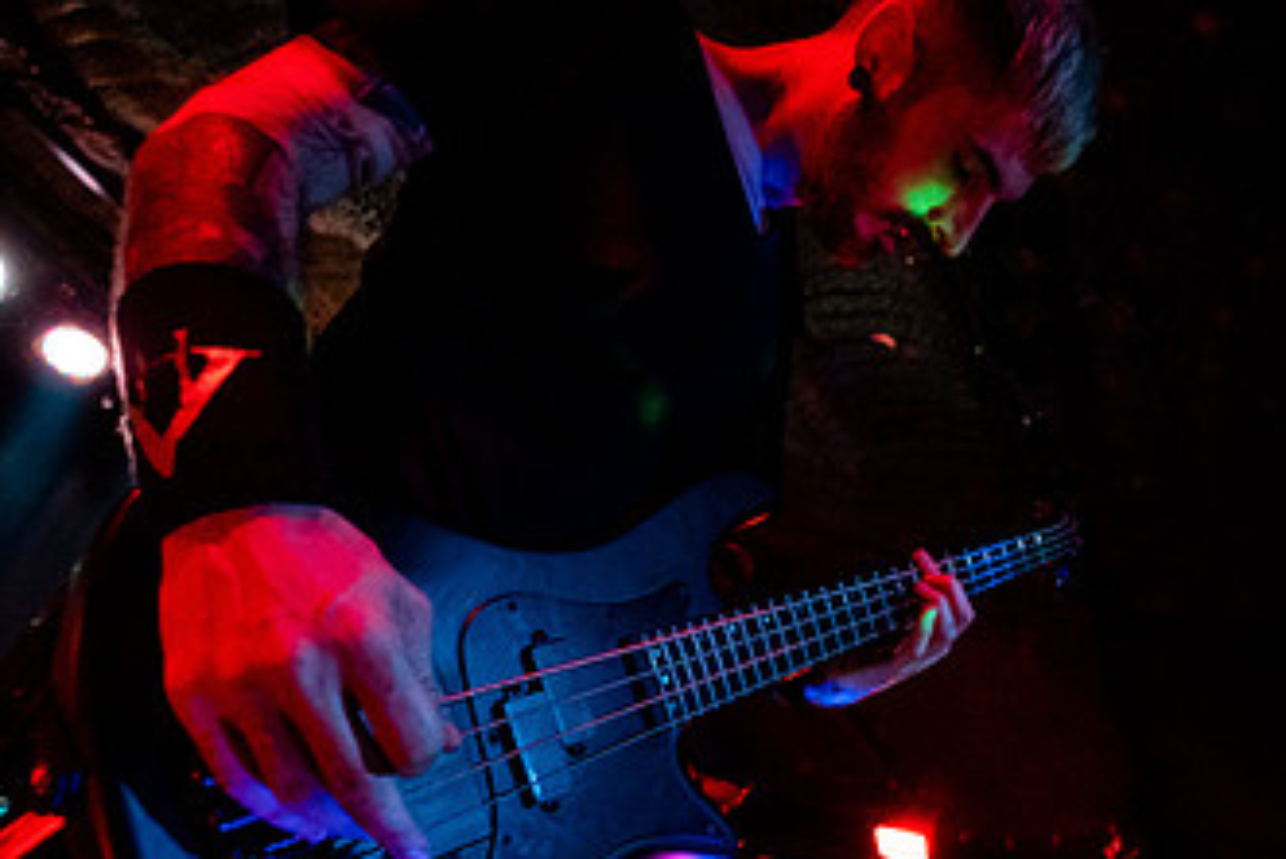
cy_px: 668
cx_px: 990
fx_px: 1036
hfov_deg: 59.6
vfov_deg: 43.2
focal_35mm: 29
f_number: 2.8
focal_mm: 14
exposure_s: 1/200
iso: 3200
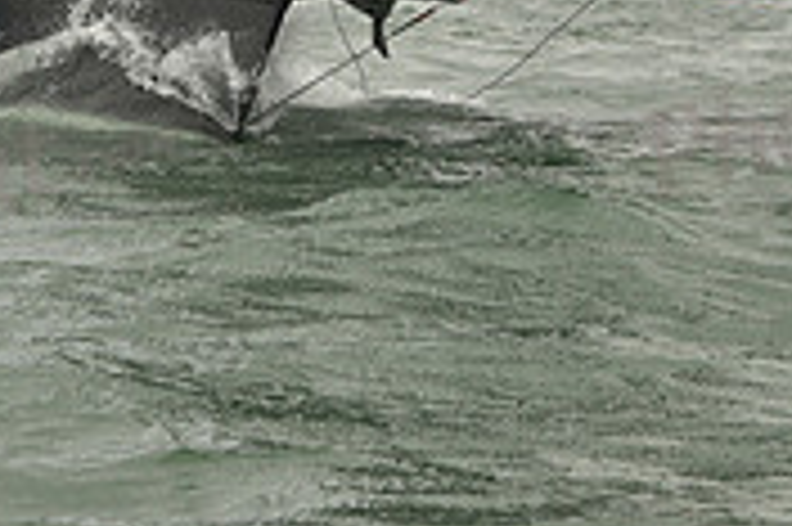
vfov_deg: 3.9
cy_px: -88
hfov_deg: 5.9
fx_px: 7627
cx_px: 414
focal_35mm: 347
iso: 320
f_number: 10
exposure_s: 1/800
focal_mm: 105
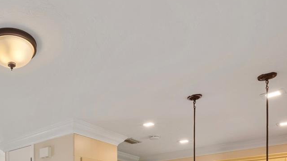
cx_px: 54
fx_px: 259
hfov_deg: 53.8
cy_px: 218
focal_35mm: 34
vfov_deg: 27.7
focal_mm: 13
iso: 100
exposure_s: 1/1.67
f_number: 11
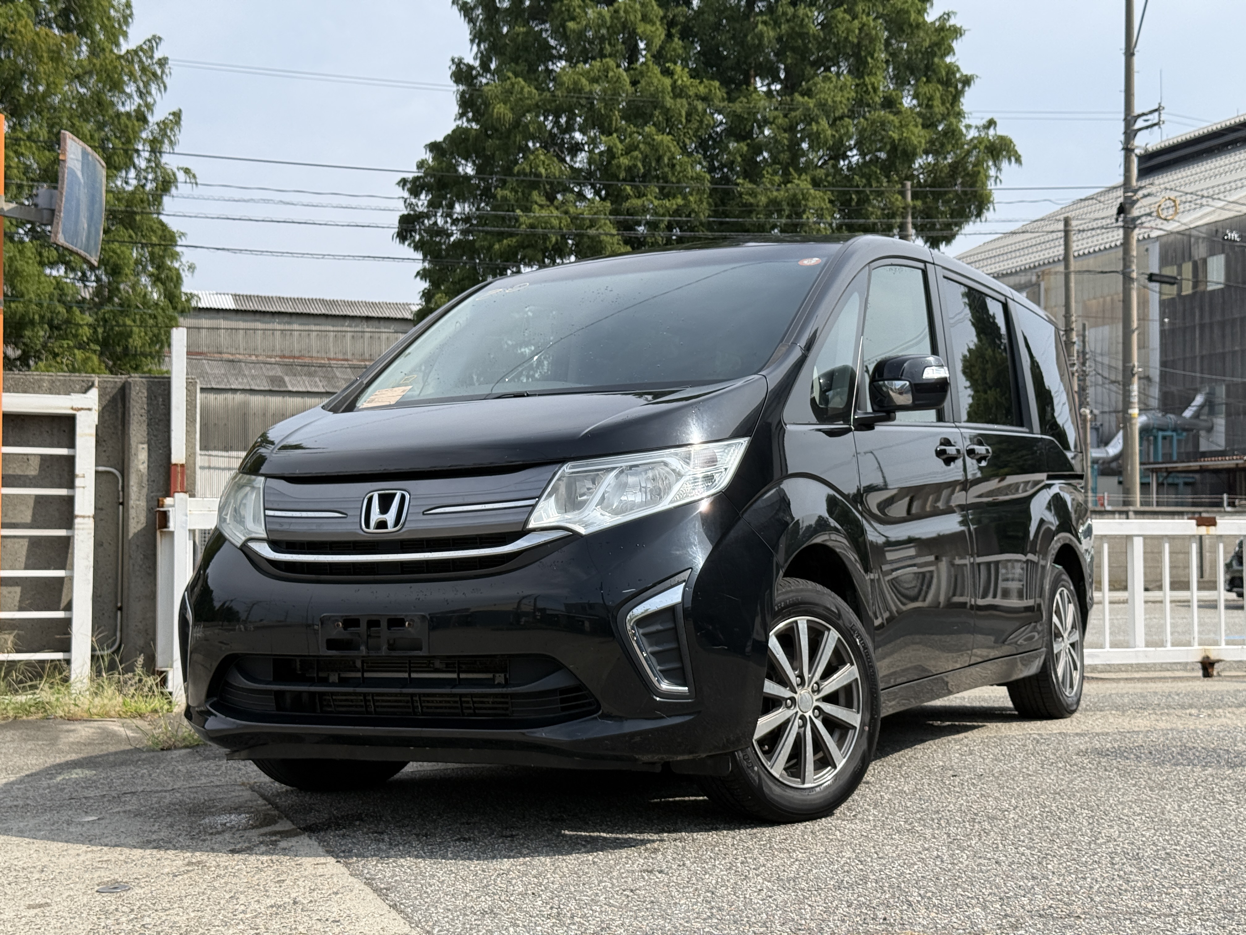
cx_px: 623
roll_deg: +0.3
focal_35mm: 48
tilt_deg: +3.3
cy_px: 468
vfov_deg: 30.3
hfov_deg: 39.7
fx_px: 1728
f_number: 1.78
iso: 80
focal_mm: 6.76
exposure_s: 1/4098
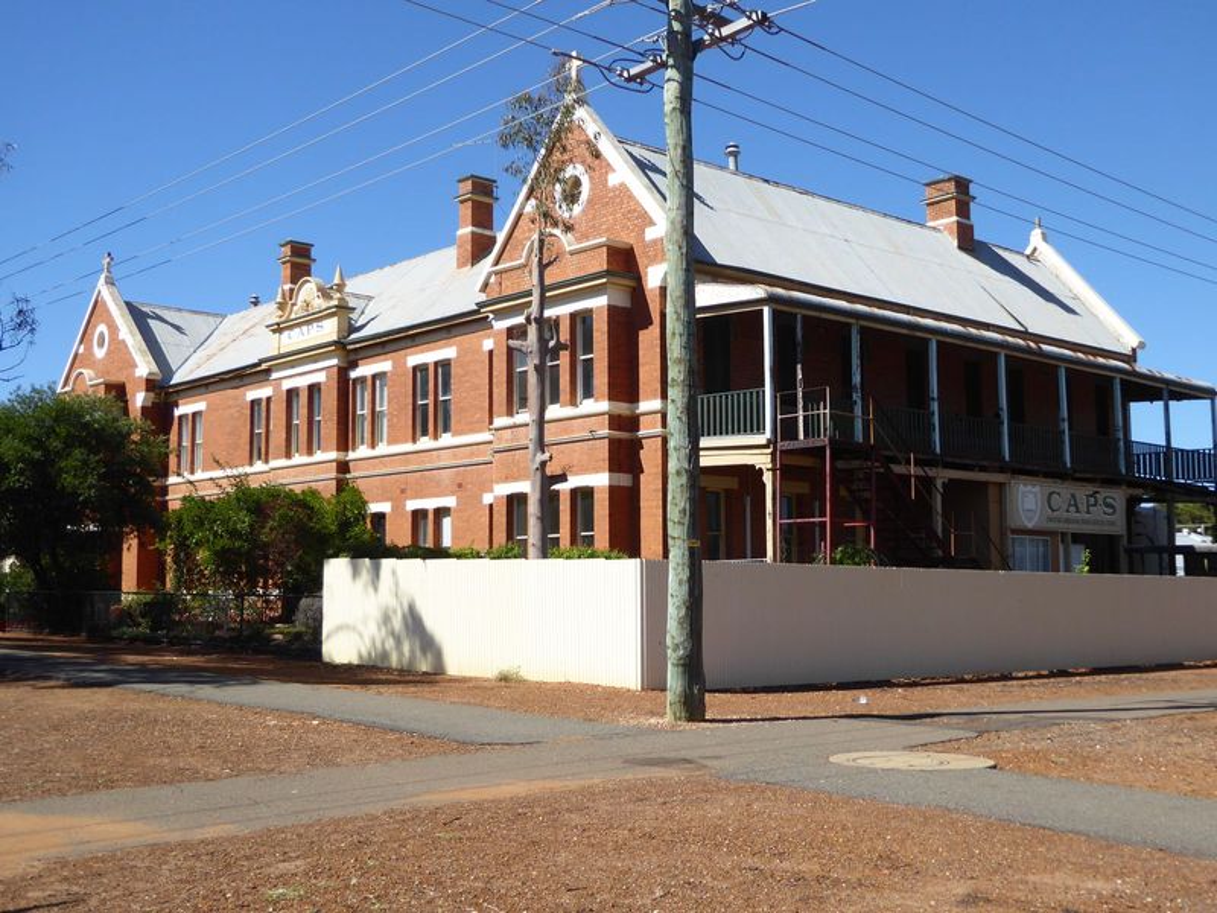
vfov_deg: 34.3
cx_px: 608
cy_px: 456
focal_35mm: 42
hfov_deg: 44.8
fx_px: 1477
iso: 80
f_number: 3.8
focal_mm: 7.2
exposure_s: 1/640
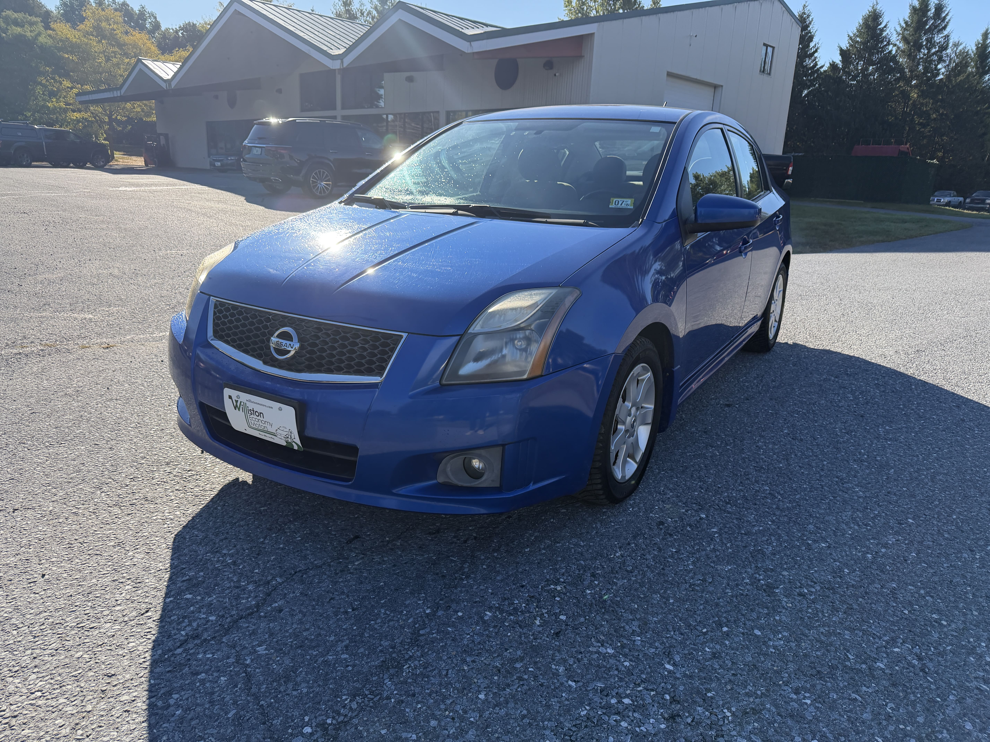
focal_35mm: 24
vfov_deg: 56.8
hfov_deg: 71.6
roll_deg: -2.3
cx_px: 495
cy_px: 371
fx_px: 686
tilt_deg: -16.2
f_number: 1.78
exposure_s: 1/3584
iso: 100
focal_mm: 6.76
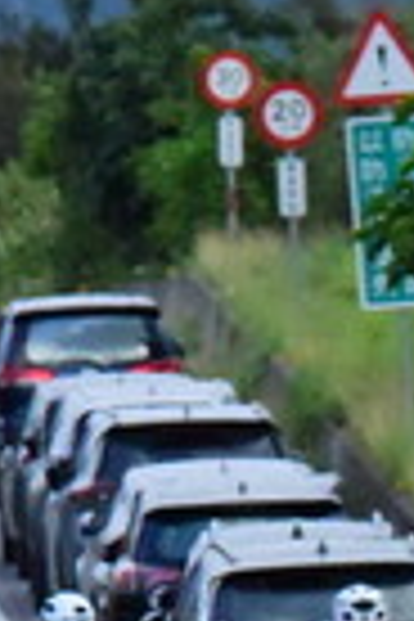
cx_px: 1053
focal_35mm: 874
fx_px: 15075
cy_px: 682
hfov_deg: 1.6
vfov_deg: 2.4
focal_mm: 155
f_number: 13
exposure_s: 1/4000
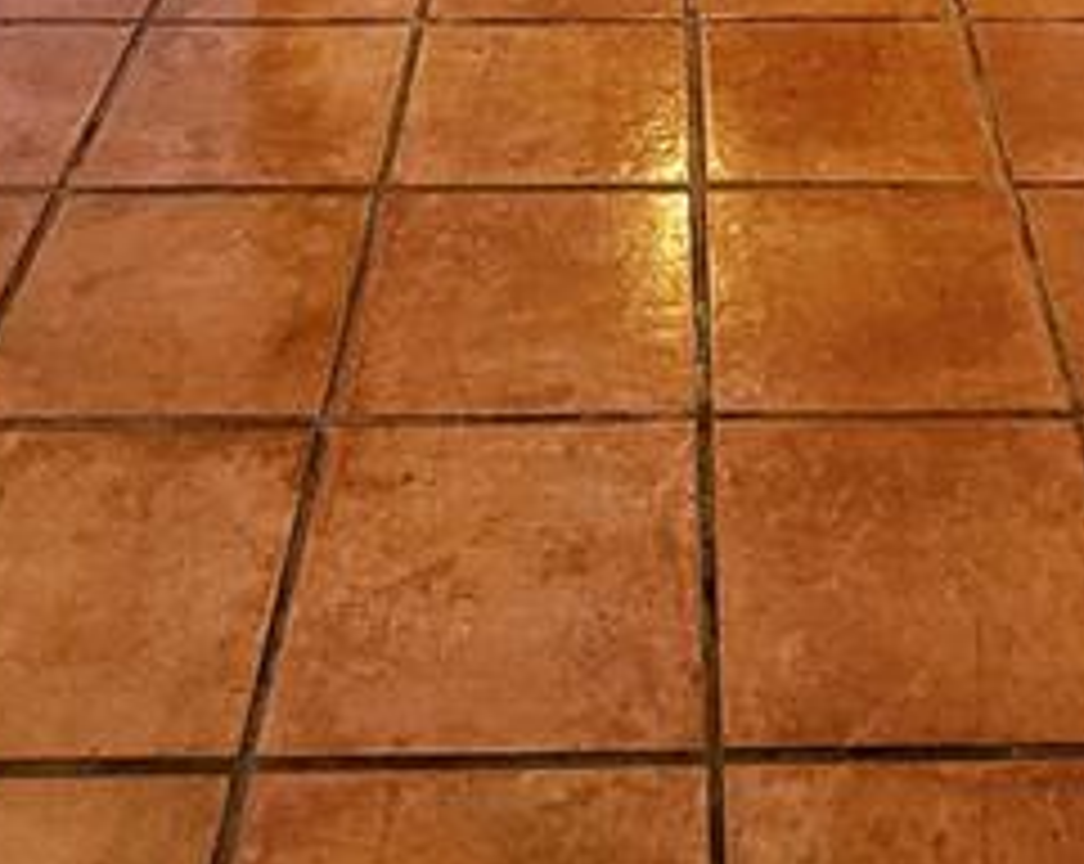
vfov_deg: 20.8
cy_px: -634
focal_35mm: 54
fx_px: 1730
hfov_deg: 34.5
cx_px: 724
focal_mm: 2.2
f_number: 2.2
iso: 125
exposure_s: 1/60
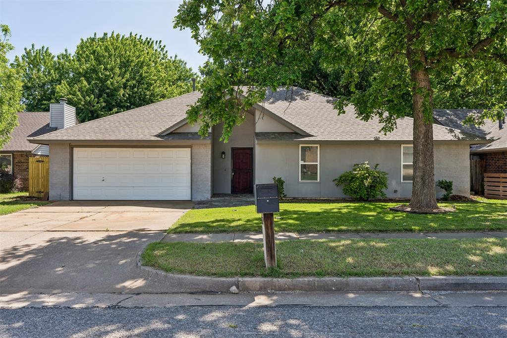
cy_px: 169
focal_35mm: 29
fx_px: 408
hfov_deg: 63.7
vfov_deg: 45.0
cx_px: 254
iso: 200
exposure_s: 1/250
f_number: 8
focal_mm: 29
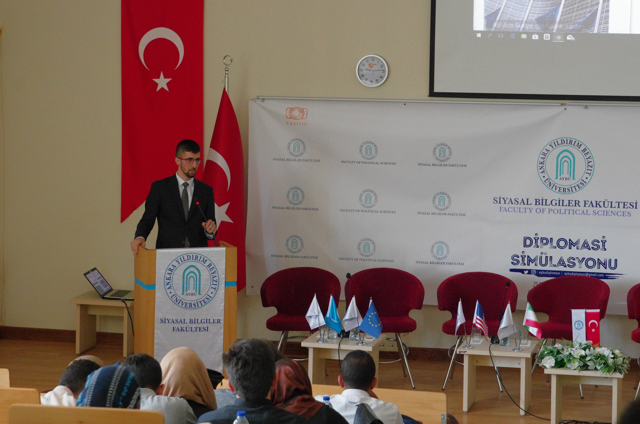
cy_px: 212
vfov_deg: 12.2
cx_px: 320
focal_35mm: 112
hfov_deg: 18.3
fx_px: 1987
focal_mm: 75
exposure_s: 1/100
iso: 3200
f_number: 7.1
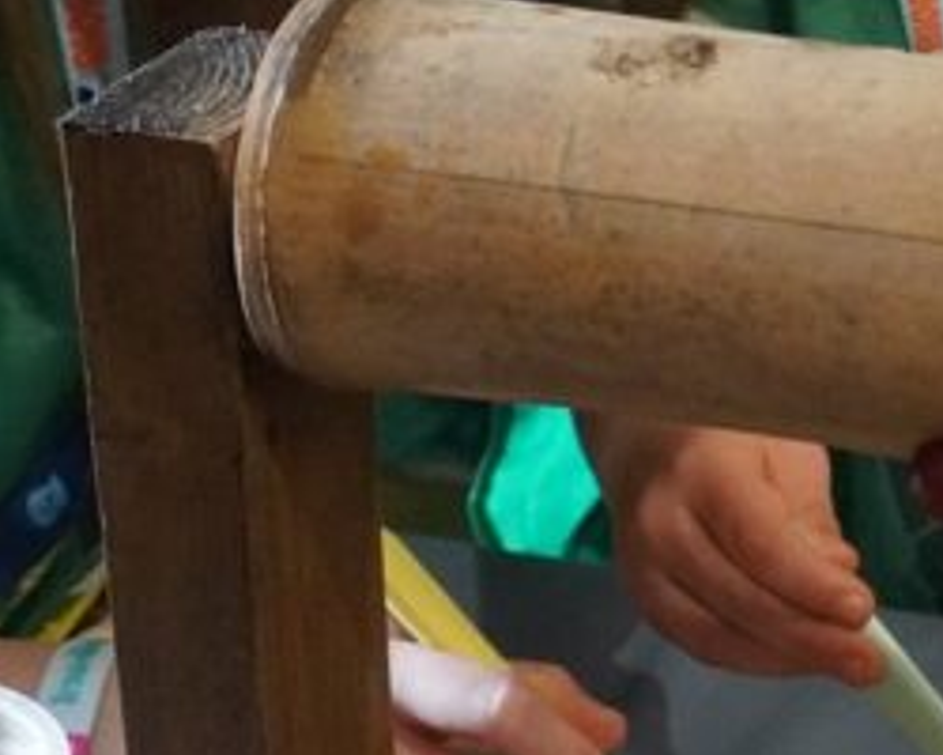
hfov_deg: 17.0
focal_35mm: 104
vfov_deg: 14.8
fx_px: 2903
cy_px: 194
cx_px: 1324
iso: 6400
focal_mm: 18
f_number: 3.5
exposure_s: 1/80
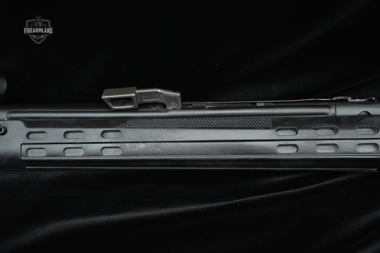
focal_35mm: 46
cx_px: 190
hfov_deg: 42.3
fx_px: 491
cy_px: 126
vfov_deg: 28.9
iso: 8000
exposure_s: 1/60
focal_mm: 46.5
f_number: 6.3
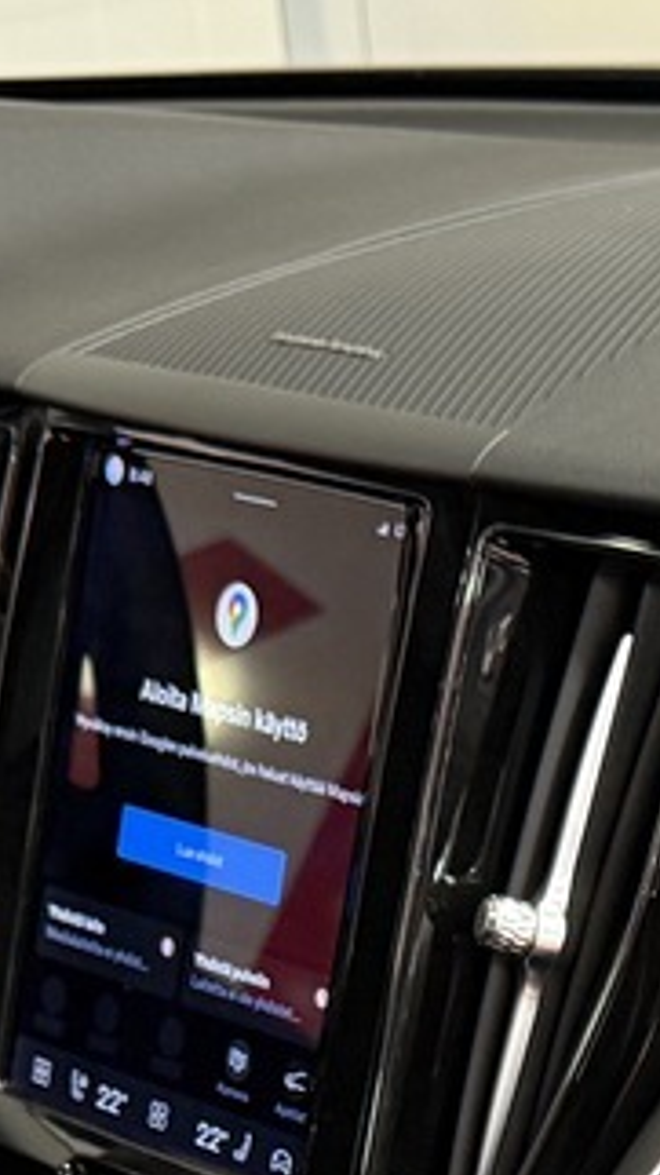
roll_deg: +3.2
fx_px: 3642
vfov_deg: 16.9
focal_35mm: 117
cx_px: 871
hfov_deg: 10.1
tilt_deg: -29.1
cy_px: 1646
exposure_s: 1/50
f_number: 1.78
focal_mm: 6.76
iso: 250
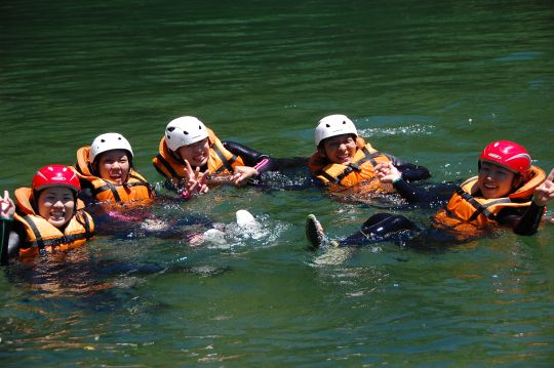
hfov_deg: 20.9
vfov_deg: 14.0
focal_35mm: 98
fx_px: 1499
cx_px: 277
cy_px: 184
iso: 320
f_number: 5
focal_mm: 65
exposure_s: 1/1000
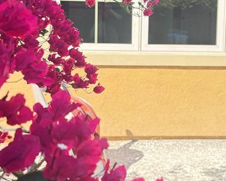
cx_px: 162
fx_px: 455
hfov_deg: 27.6
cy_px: 49
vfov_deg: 22.3
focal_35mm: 68
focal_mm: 6.76
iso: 100
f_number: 1.78
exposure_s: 1/510
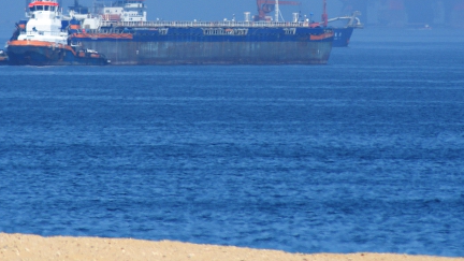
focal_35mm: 875
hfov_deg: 2.5
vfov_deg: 1.4
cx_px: 194
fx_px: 10765
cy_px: 5
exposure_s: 1/640
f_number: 7.1
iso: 100
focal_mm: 300
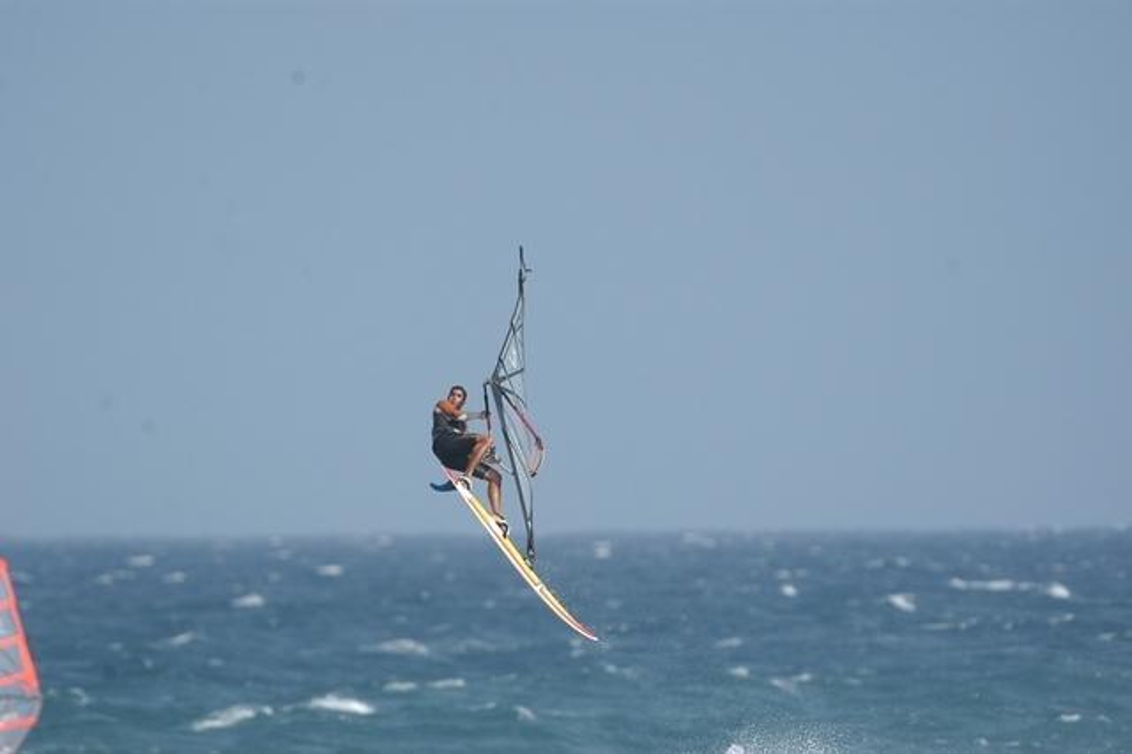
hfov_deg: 2.8
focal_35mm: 750
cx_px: 566
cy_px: 377
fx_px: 23570
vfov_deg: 1.8
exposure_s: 1/1600
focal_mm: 500
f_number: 4.5
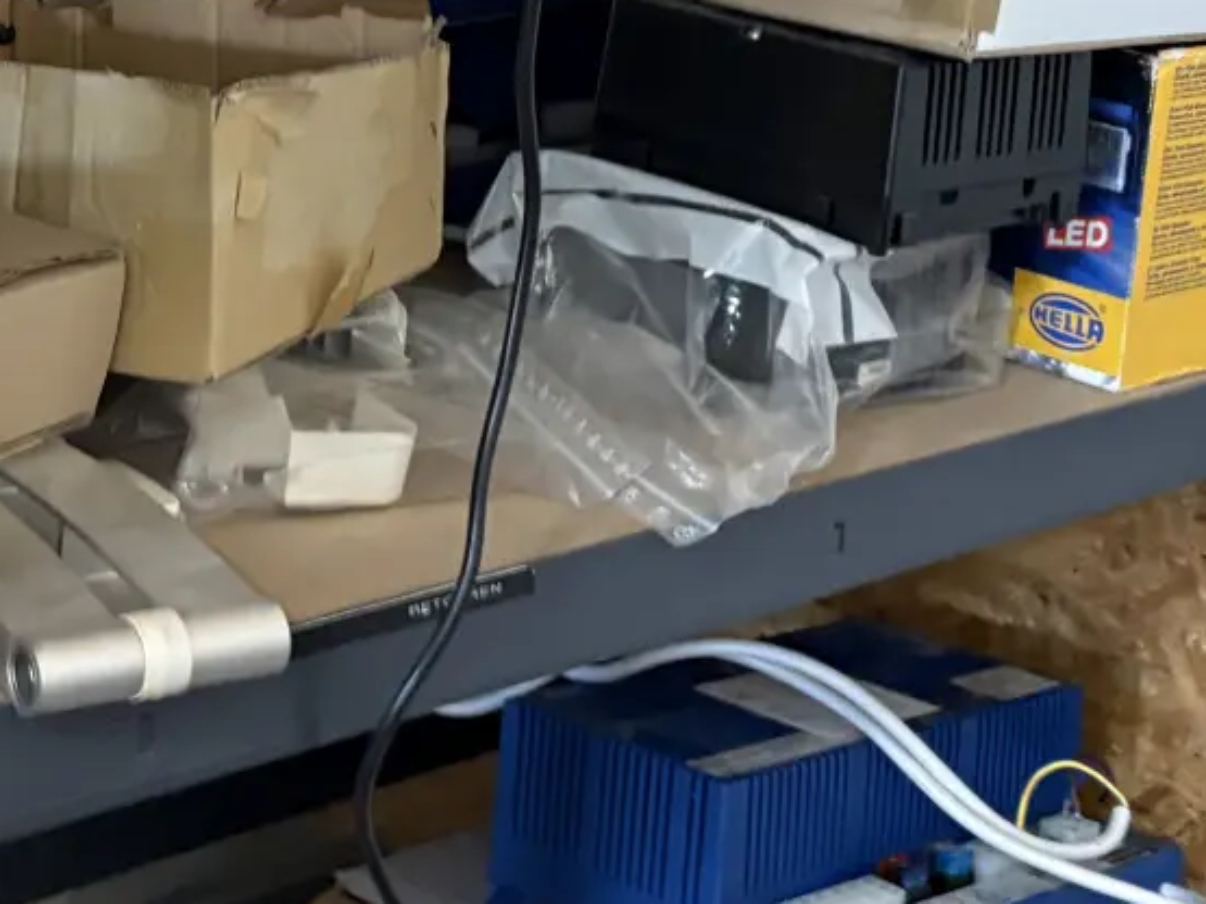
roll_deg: -3.1
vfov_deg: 16.2
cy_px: 124
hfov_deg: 21.4
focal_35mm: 90
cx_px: 150
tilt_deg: -13.5
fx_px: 3135
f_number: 1.6
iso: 400
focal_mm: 5.96
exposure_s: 1/33
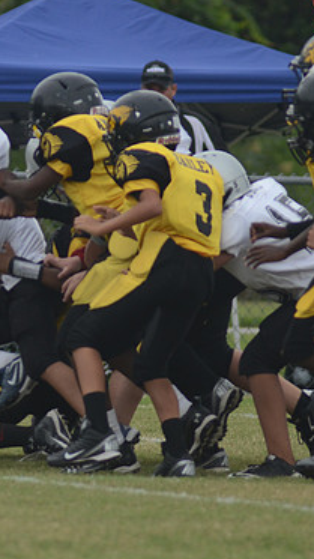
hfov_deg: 1.7
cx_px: -24
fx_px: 10874
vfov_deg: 2.9
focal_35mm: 734
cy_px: 281
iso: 400
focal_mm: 300
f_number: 6.3
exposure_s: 1/1000
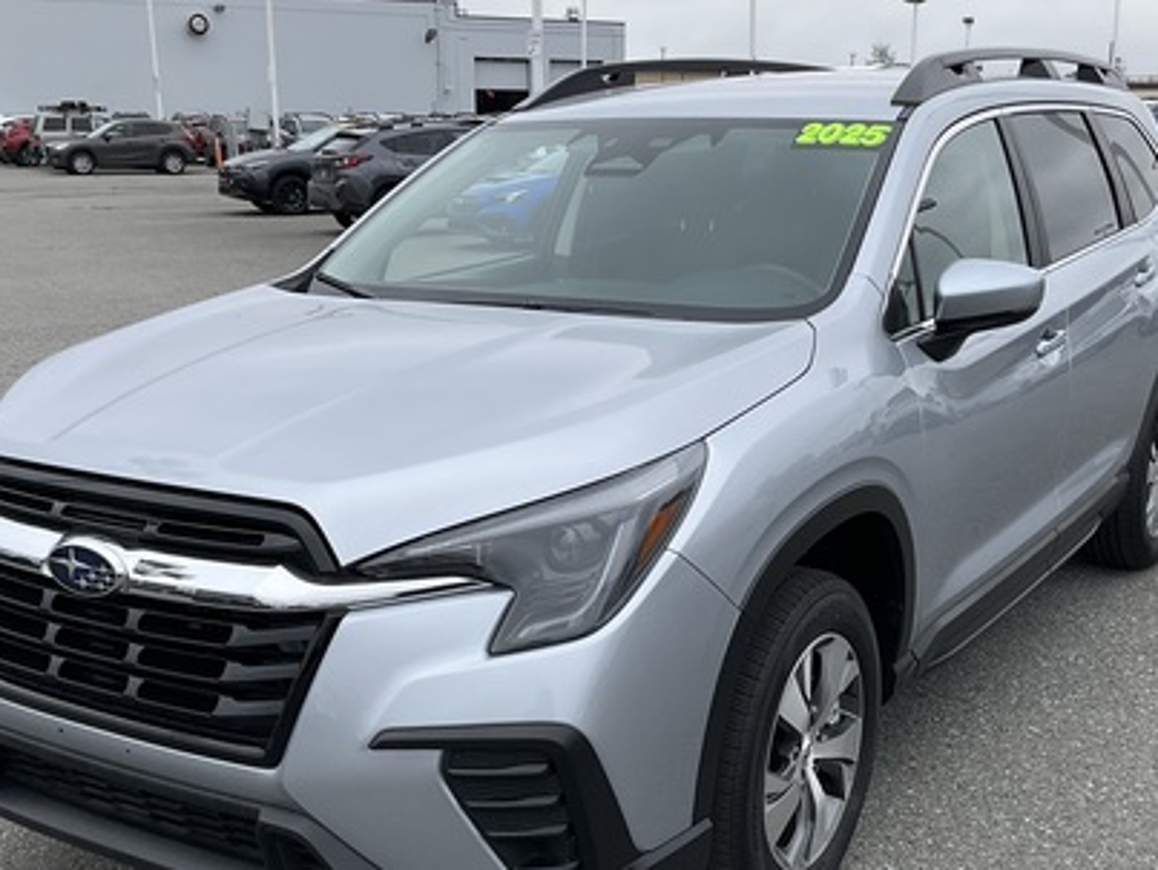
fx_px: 1540
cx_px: 655
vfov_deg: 31.5
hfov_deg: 41.1
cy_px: 502
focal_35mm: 46
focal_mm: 3
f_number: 1.8
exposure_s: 1/514
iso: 25
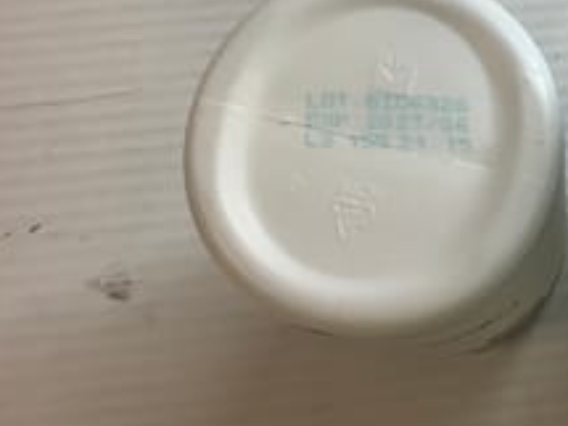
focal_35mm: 72
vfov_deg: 20.2
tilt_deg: -76.1
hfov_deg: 25.0
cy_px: 94
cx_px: 634
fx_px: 1181
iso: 64
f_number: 2.4
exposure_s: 1/50
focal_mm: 3.3
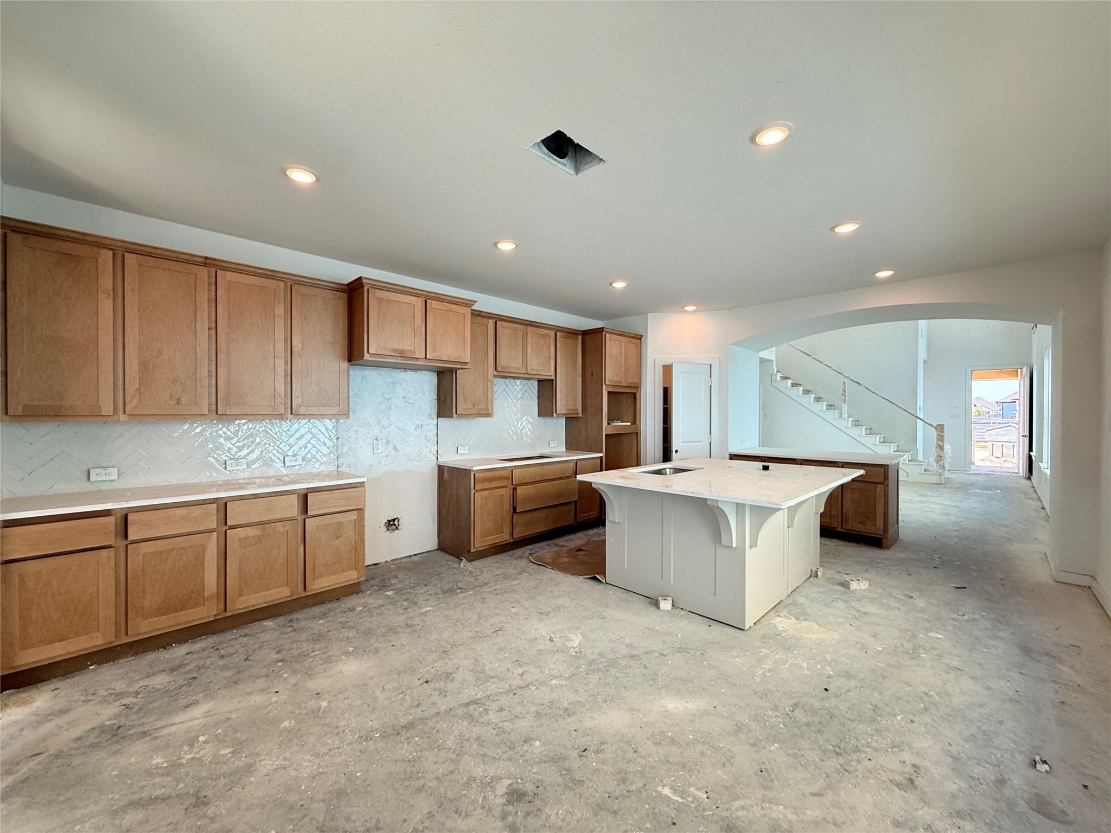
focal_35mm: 14
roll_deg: +0.0
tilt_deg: +0.7
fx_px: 449
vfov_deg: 85.7
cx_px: 556
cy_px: 416
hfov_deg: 102.1
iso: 50
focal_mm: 2.22
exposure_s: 1/120
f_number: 2.2
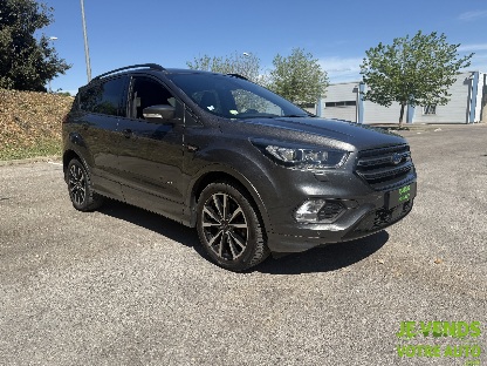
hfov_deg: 71.6
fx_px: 338
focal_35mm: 24
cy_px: 183
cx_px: 244
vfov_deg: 56.8
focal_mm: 6.76
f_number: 1.78
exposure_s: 1/3021
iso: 80
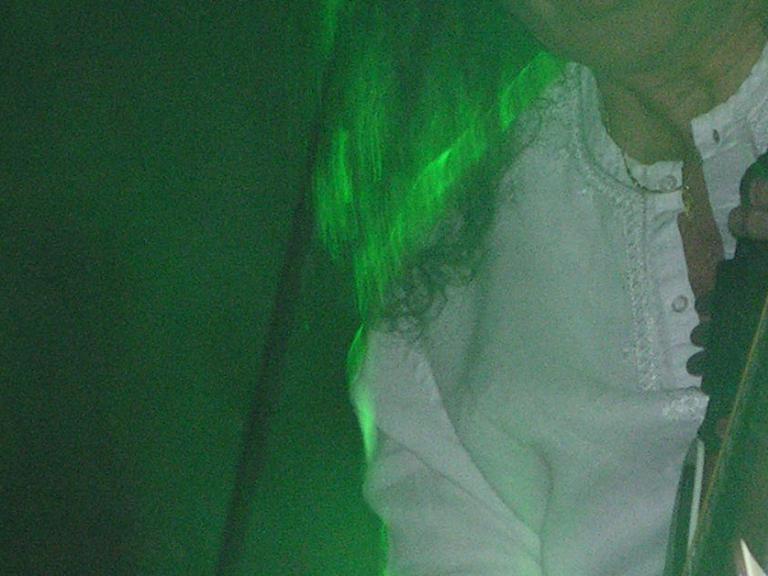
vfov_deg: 1.8
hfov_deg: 2.4
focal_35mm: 833
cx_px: 791
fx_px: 18484
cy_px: 225
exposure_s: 1/15
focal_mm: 50.9
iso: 200
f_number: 3.5
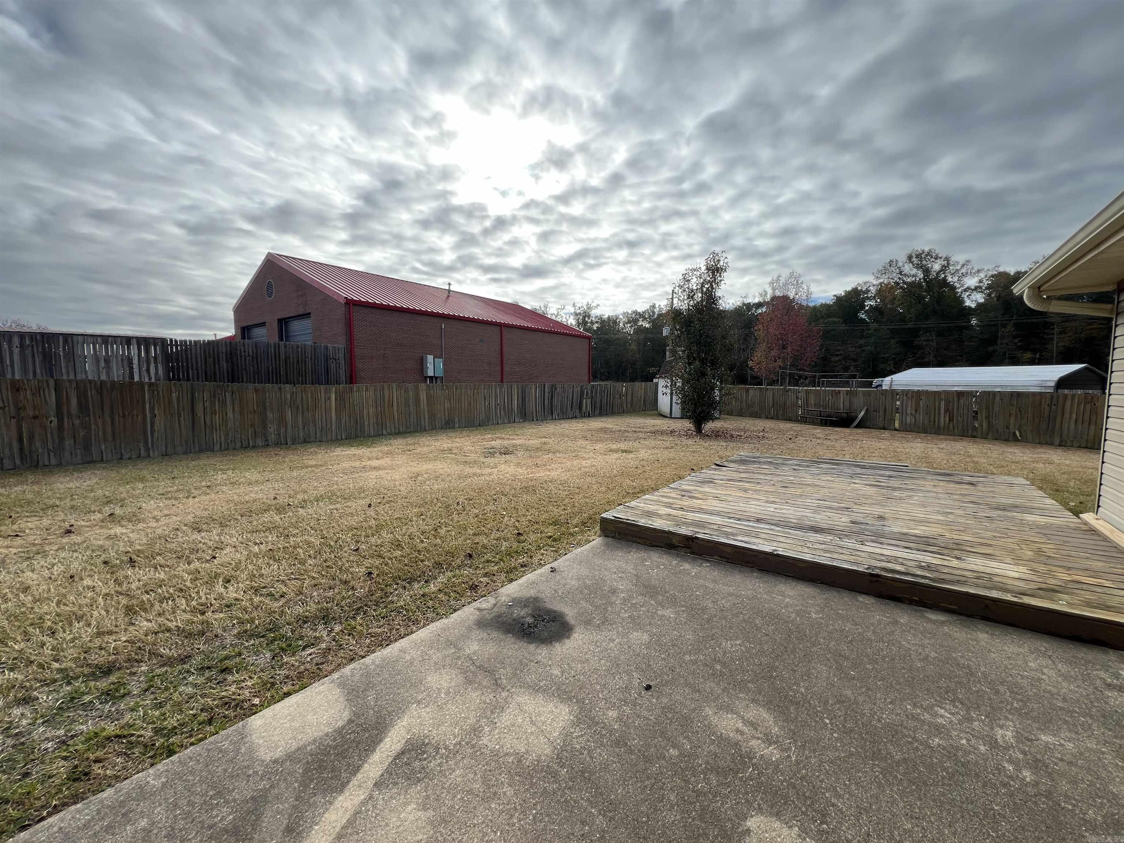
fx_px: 422
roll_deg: +0.4
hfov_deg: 106.2
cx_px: 562
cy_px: 422
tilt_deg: -5.3
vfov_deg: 89.9
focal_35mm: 13
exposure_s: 1/881
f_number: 1.8
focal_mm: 1.57
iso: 32
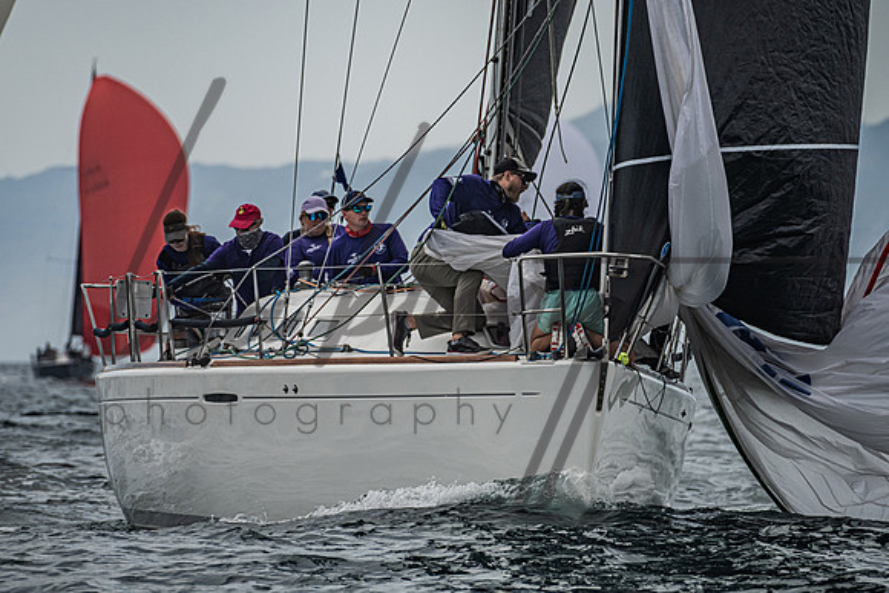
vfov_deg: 2.8
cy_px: 271
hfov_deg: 4.1
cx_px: 407
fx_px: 12273
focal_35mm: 497
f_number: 8
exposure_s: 1/3200
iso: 400
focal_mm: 400
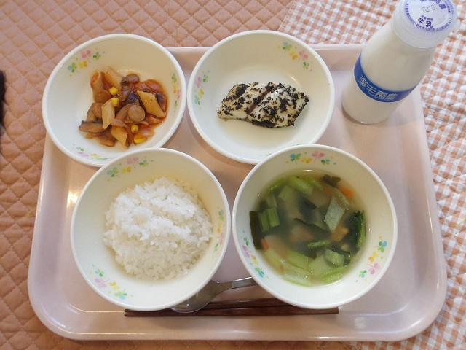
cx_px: 233
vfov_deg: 51.4
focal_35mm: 27
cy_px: 175
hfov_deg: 65.3
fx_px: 363
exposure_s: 1/60
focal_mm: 4.9
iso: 114
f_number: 3
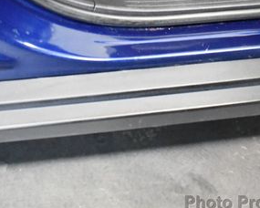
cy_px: 26
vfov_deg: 19.8
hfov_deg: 24.9
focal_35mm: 76
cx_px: 174
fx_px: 585
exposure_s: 1/60
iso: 4000
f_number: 3.5
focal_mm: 18
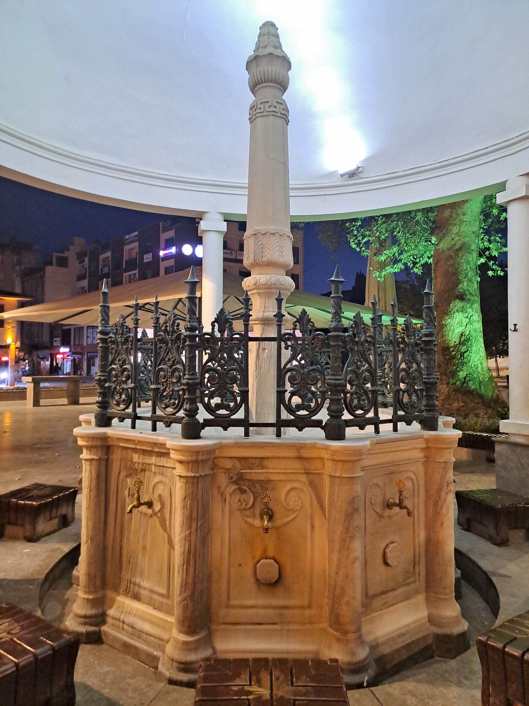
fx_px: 509
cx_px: 264
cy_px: 353
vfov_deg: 69.4
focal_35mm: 25
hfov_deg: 54.9
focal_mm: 4.65
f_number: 1.8
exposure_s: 1/17
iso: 250
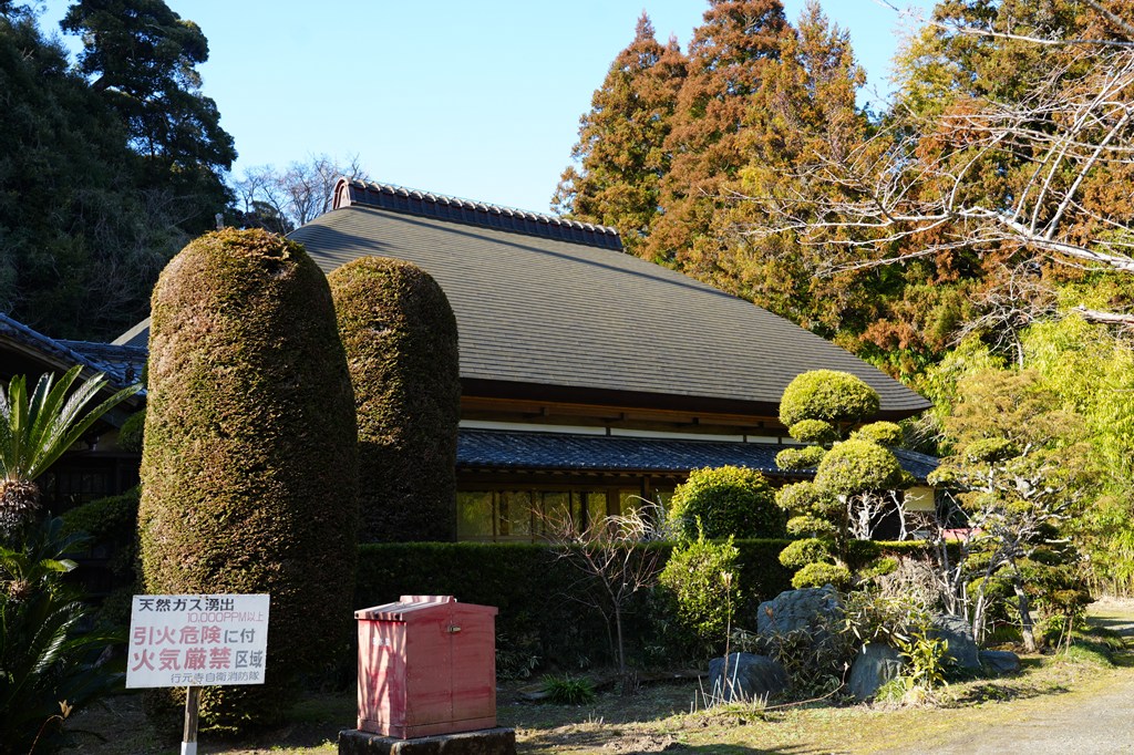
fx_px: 1102
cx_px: 567
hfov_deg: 54.4
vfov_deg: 37.8
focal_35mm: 35
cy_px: 378
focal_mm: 35
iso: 100
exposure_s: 1/160
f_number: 4.5
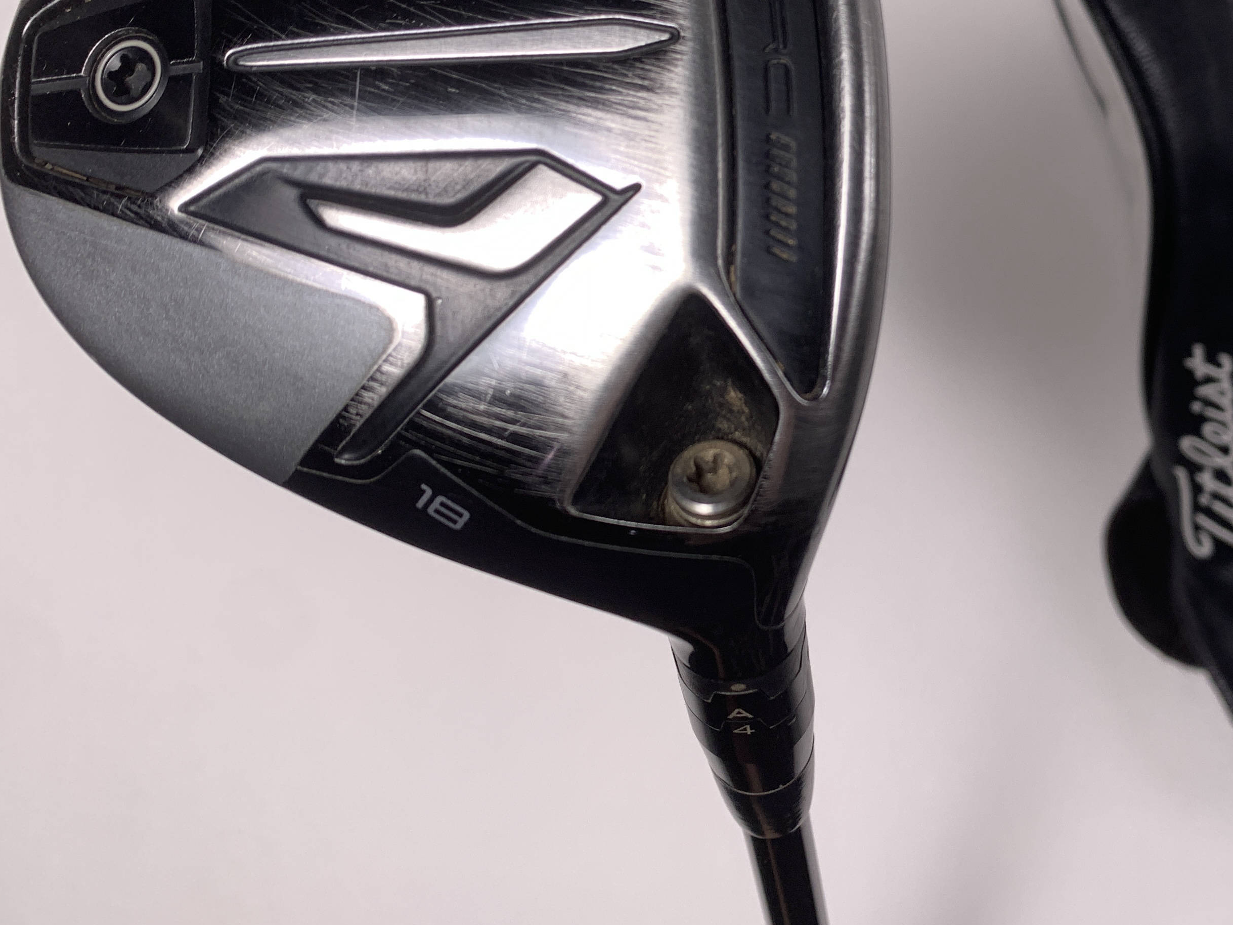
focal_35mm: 43
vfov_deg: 33.1
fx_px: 1531
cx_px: 866
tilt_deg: -81.3
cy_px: 259
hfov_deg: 43.0
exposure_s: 1/266
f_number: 1.8
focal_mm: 4.25
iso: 25
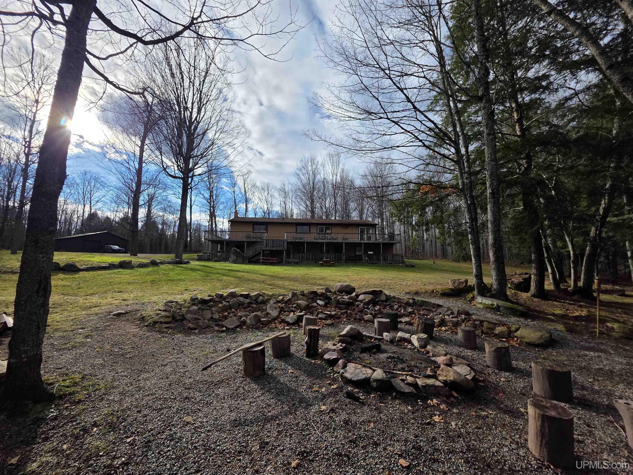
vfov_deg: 89.9
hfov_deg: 106.2
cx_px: 316
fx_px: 238
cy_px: 238
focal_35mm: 13
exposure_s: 1/2436
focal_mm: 2.2
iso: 40
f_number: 1.9
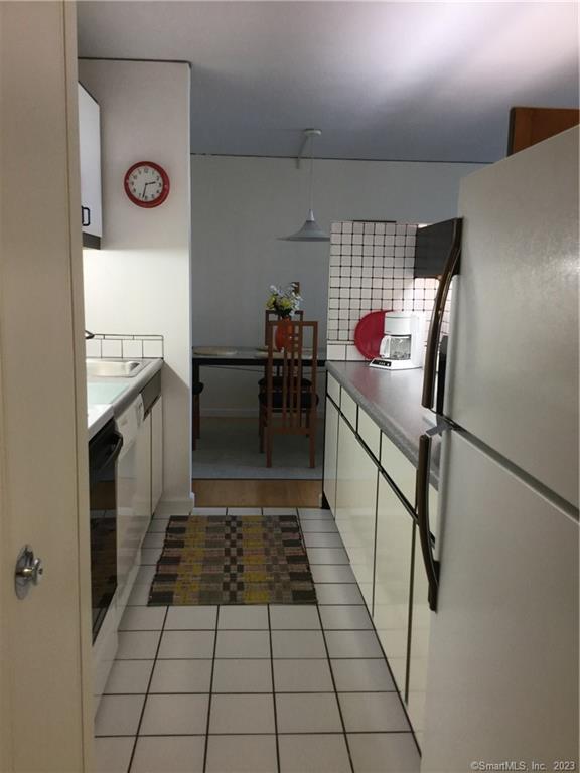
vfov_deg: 58.4
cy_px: 386
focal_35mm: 31
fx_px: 693
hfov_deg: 45.4
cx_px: 290
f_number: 2.4
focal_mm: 3.3
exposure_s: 1/30
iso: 64
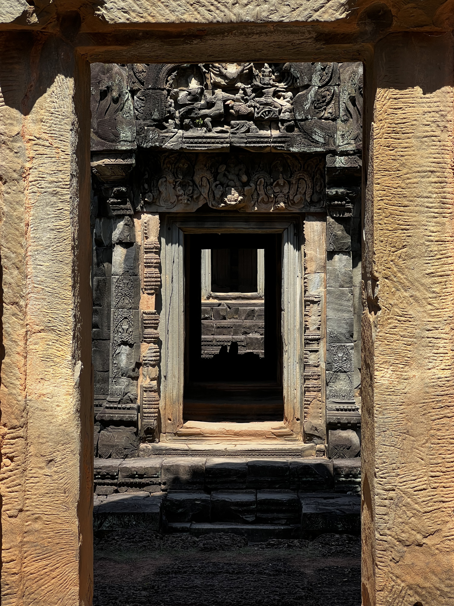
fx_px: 1347
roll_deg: -0.3
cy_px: 303
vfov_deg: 25.3
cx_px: 227
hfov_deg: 19.1
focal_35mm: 77
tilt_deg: -1.1
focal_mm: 9
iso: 32
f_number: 2.8
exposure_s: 1/419
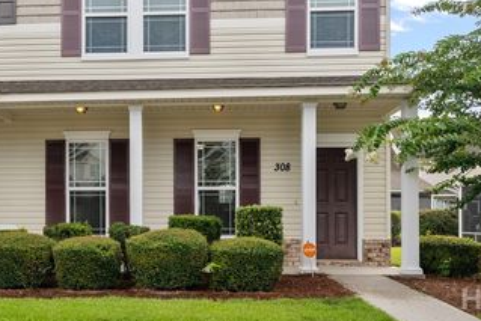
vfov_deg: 36.4
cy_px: 100
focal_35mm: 36
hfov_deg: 52.4
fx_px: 481
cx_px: 175
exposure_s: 1/80
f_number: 8
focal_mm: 23
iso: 100
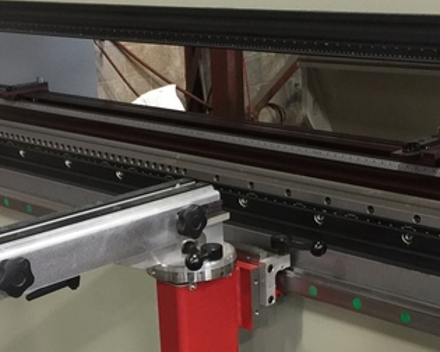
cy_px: 277
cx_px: 225
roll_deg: +2.5
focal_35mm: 72
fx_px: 938
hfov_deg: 26.4
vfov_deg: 21.0
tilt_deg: -18.5
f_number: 2.2
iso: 125
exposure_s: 1/10
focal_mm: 4.15
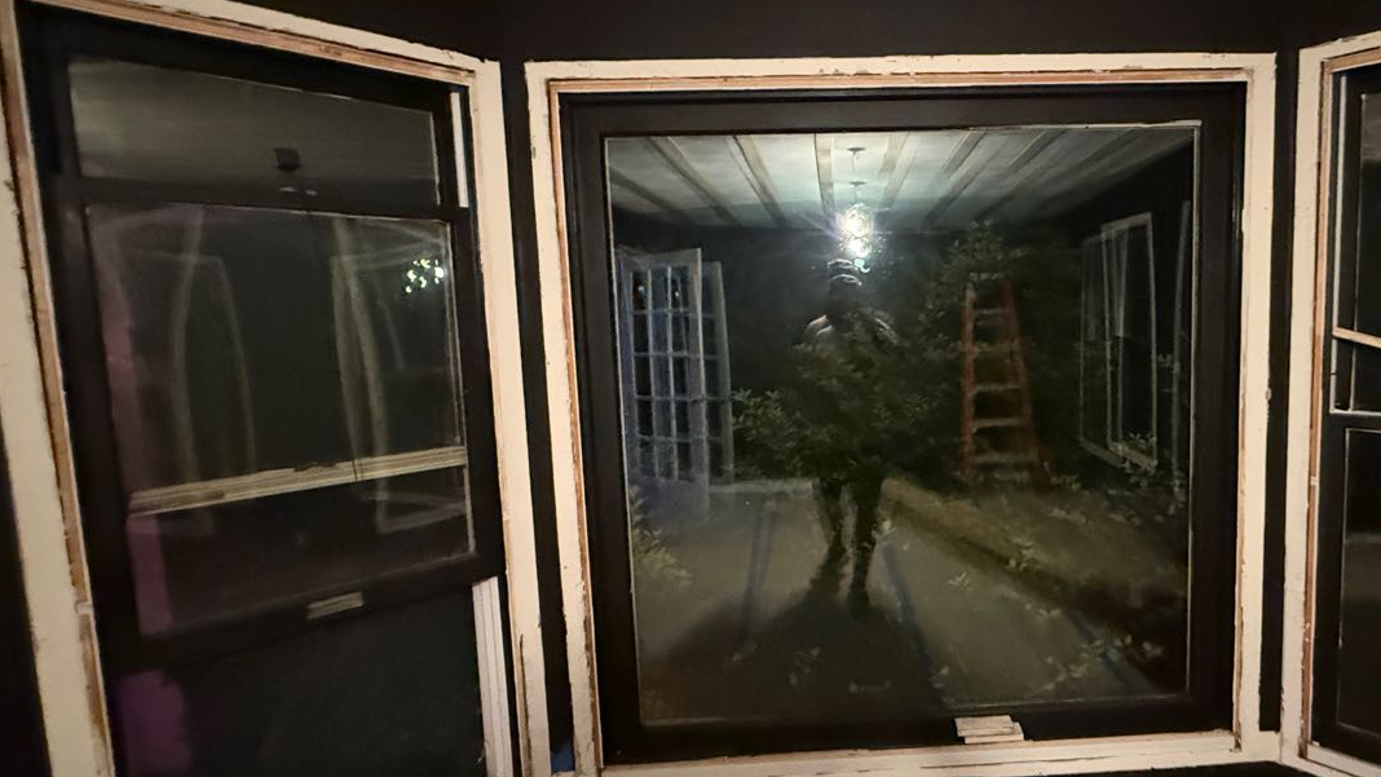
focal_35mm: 20
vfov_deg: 55.9
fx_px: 732
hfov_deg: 84.8
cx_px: 872
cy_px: 381
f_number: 2.2
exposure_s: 1/30
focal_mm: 2.22
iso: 1600
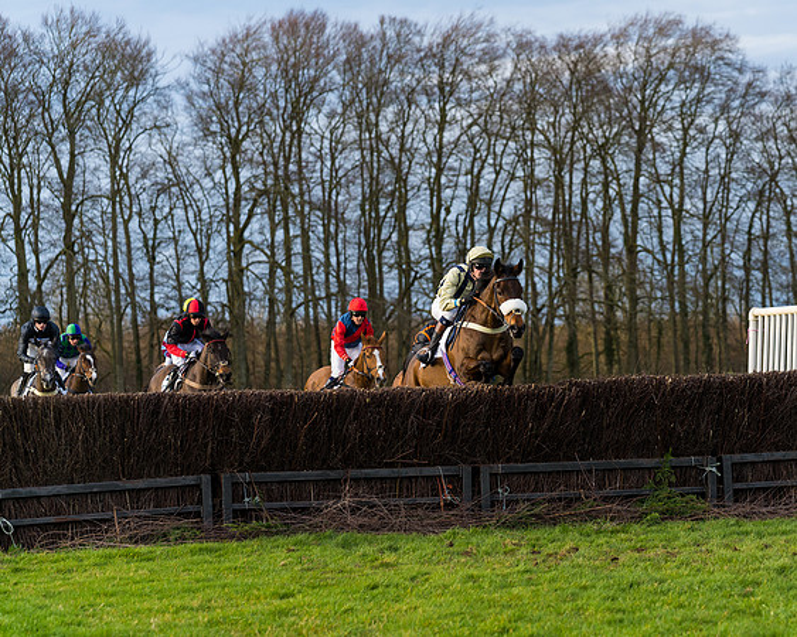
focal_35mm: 134
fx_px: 3160
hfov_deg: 14.4
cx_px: 478
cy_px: 318
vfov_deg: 11.5
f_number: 4
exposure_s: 1/1000
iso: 400
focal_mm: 119
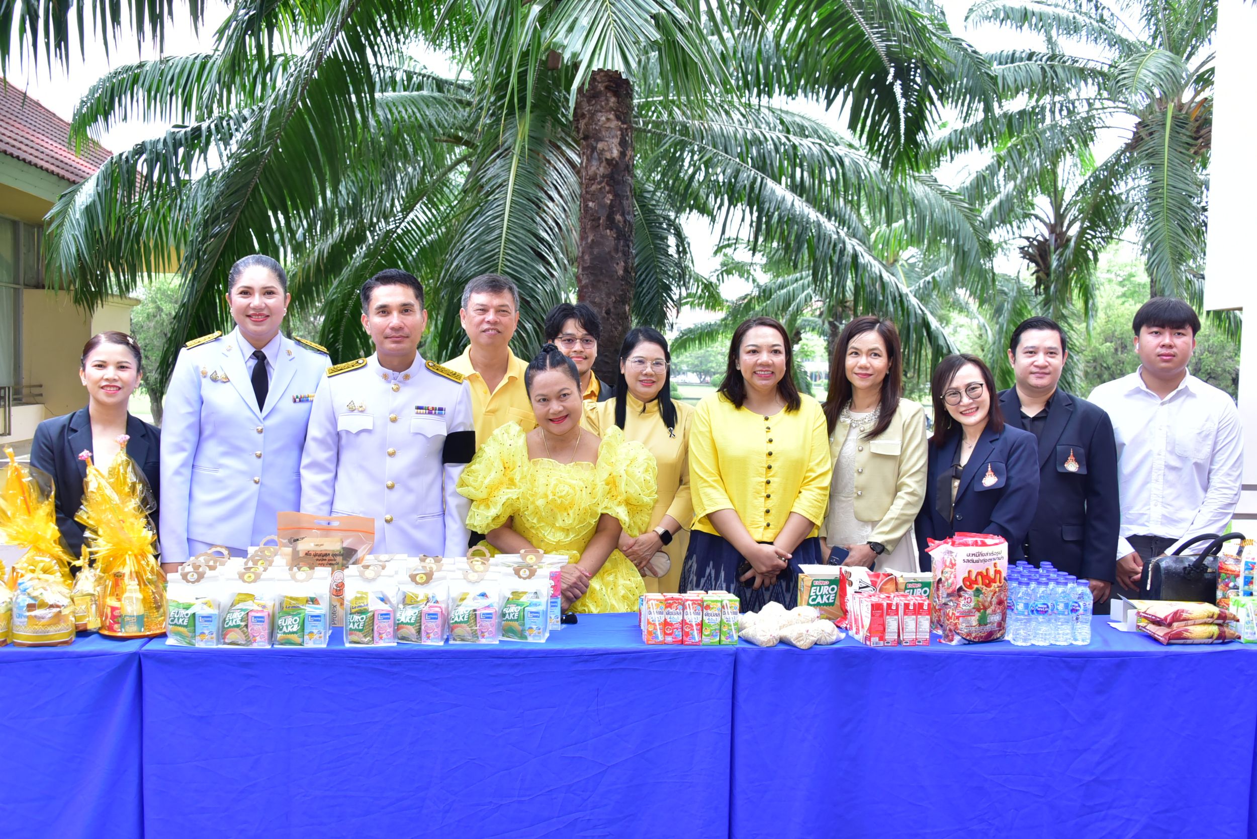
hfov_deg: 55.8
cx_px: 628
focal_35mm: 34
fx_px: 1188
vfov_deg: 38.9
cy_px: 420
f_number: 5.6
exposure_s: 1/200
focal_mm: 34
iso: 1000
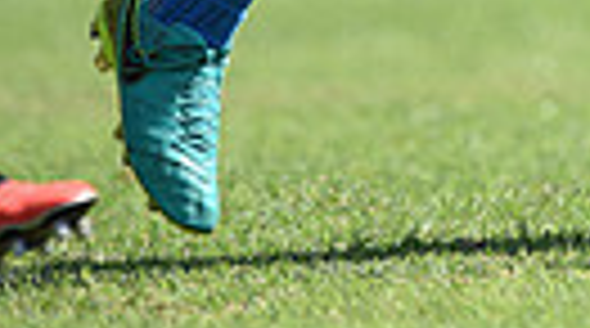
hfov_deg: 1.1
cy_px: -501
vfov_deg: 0.6
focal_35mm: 1955
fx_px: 30517
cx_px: 1288
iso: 200
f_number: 4
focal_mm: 420
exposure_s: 1/1250
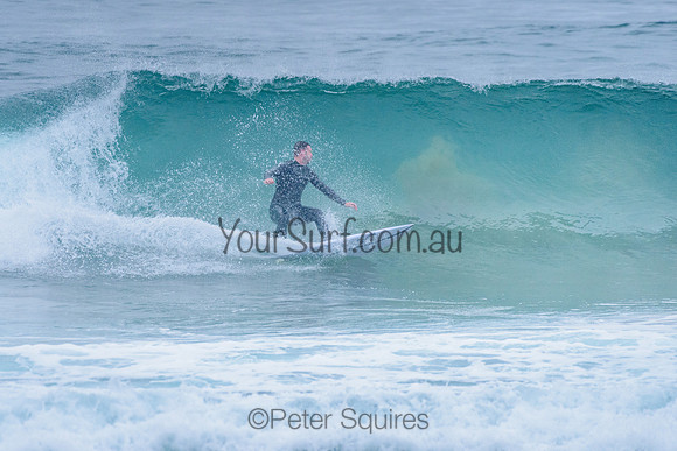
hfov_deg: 3.4
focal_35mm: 613
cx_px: 265
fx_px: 11527
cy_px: 196
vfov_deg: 2.2
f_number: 5.6
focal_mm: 500
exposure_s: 1/2000
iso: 1800
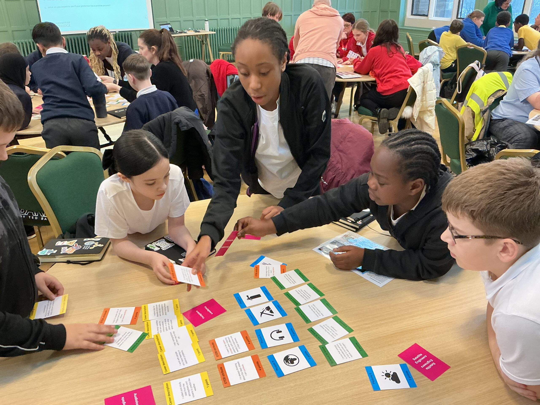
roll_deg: +0.1
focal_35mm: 29
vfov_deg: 48.2
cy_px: 202
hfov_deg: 61.7
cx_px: 270
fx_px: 452
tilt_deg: -26.8
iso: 200
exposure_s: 1/60
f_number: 1.8
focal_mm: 3
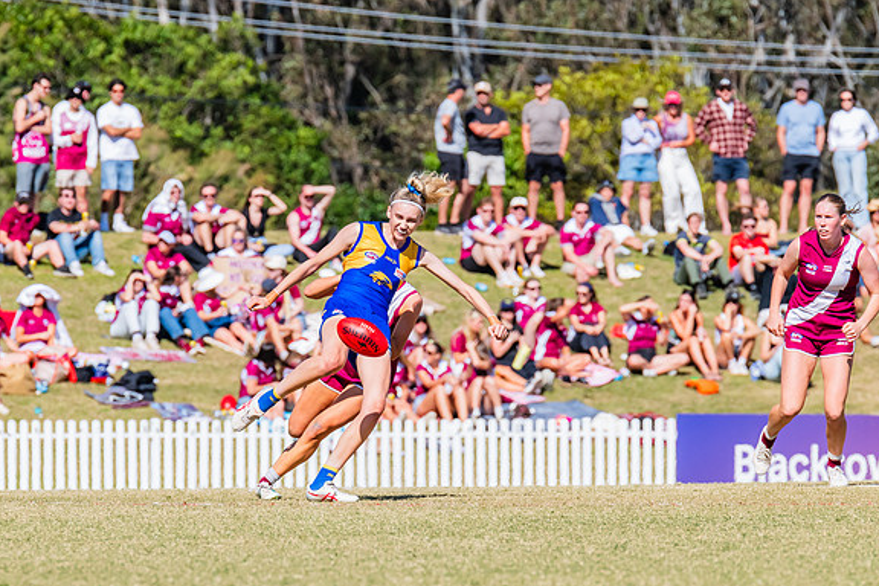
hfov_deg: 3.6
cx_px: 373
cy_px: 311
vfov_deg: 2.4
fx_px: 14087
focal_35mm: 577
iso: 800
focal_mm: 420
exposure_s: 1/1600
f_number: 11
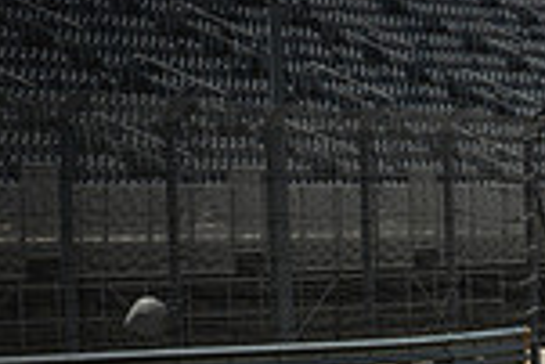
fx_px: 9031
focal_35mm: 596
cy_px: 524
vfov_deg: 2.3
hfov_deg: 3.4
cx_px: 1039
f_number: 4.5
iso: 320
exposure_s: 1/2000
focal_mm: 103.6
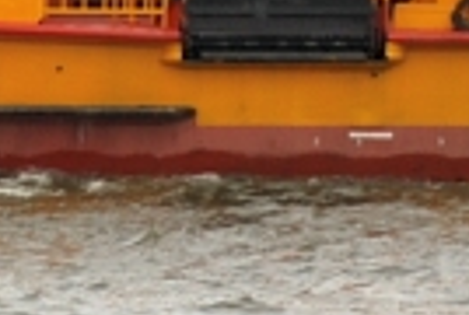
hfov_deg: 2.2
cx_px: 116
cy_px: -481
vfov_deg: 1.5
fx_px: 11986
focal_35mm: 918
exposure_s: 1/100
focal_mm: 80
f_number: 5.6
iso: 100
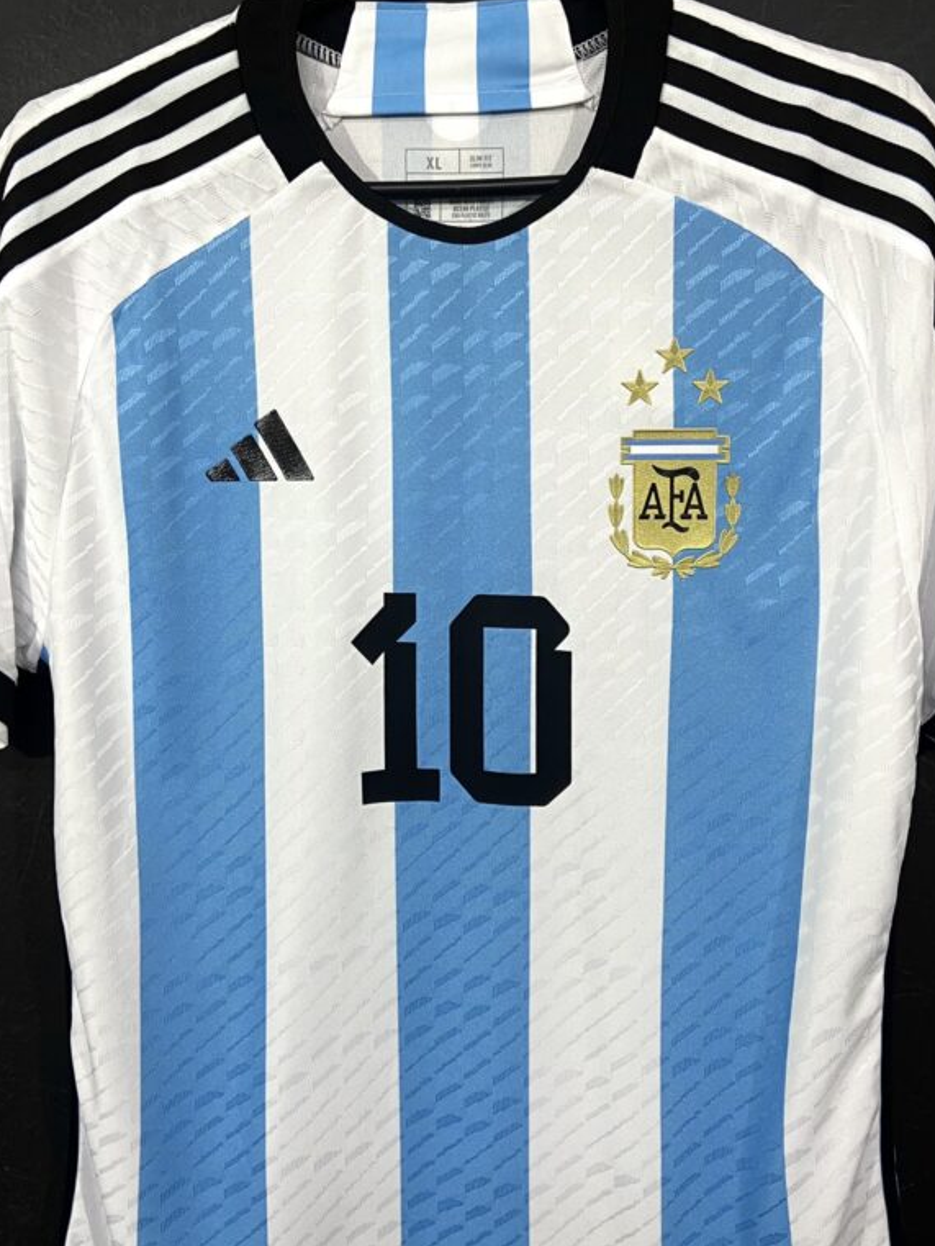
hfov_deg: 40.7
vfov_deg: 52.6
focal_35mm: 35
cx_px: 486
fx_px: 1260
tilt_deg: -7.0
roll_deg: +1.2
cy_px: 594
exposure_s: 1/60
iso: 80
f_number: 1.8
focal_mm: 4.25
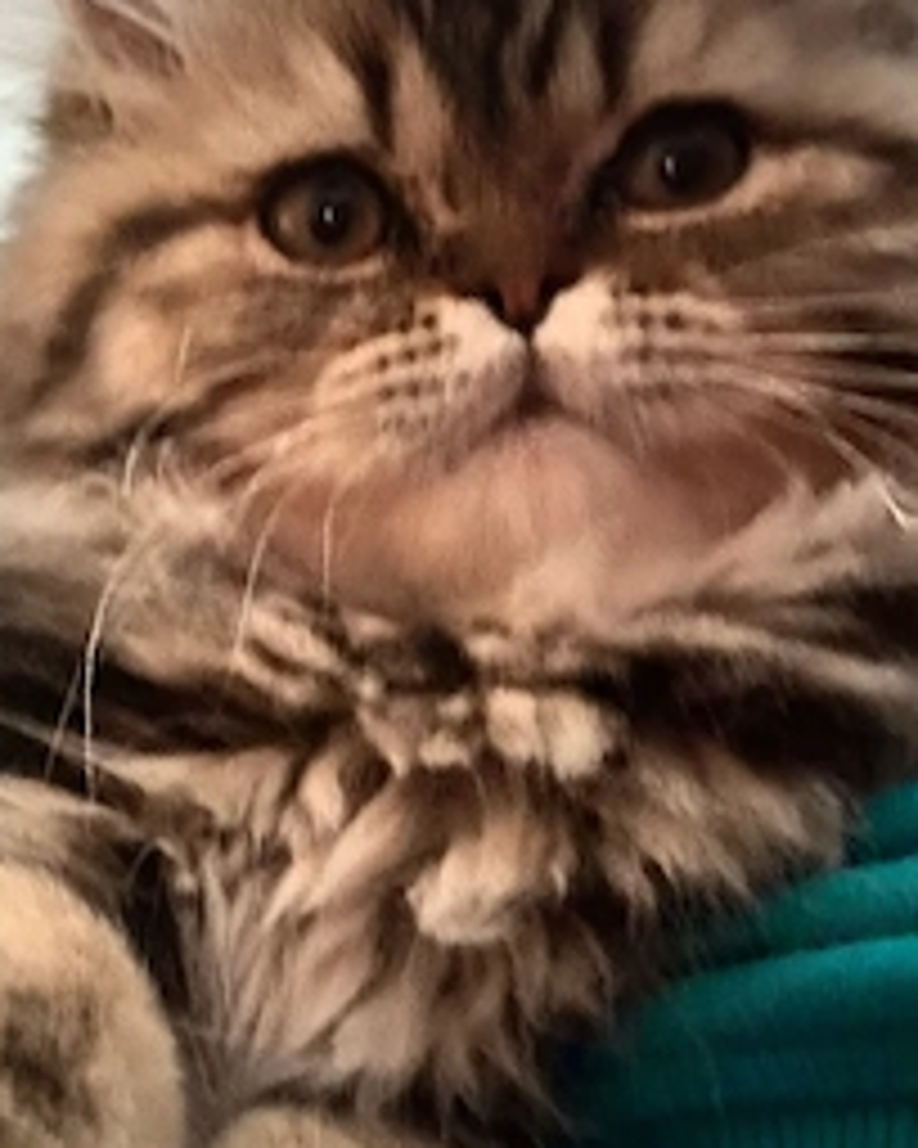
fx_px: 1562
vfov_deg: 40.3
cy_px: 635
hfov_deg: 32.2
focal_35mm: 46
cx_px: 248
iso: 640
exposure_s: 1/20
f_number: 1.9
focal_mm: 2.69
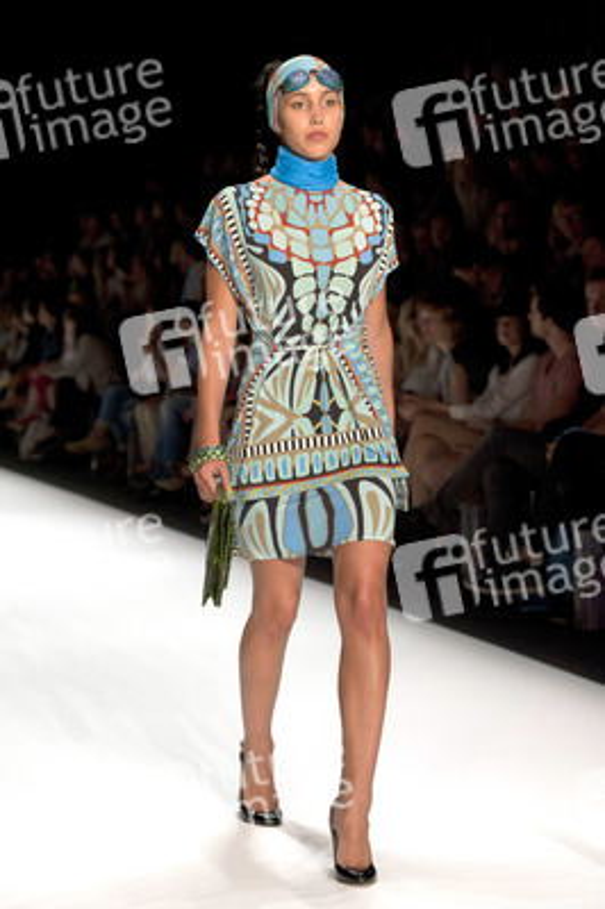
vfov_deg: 20.4
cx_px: 302
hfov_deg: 13.7
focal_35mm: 100
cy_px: 454
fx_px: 2525
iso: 1600
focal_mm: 100
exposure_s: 1/250
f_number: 7.1
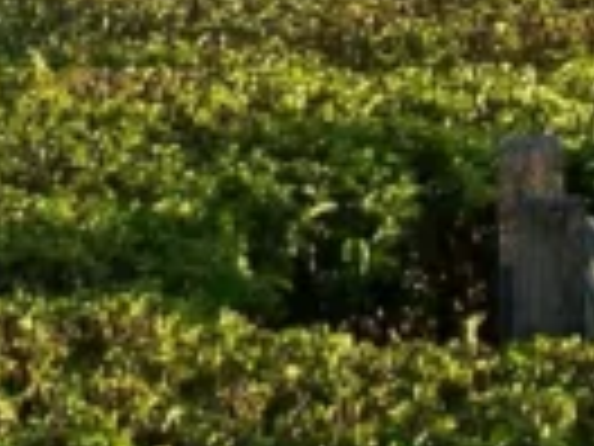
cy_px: -820
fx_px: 3706
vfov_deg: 6.4
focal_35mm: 216
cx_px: 76
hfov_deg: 9.1
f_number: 2.8
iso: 64
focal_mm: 7.8
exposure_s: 1/200
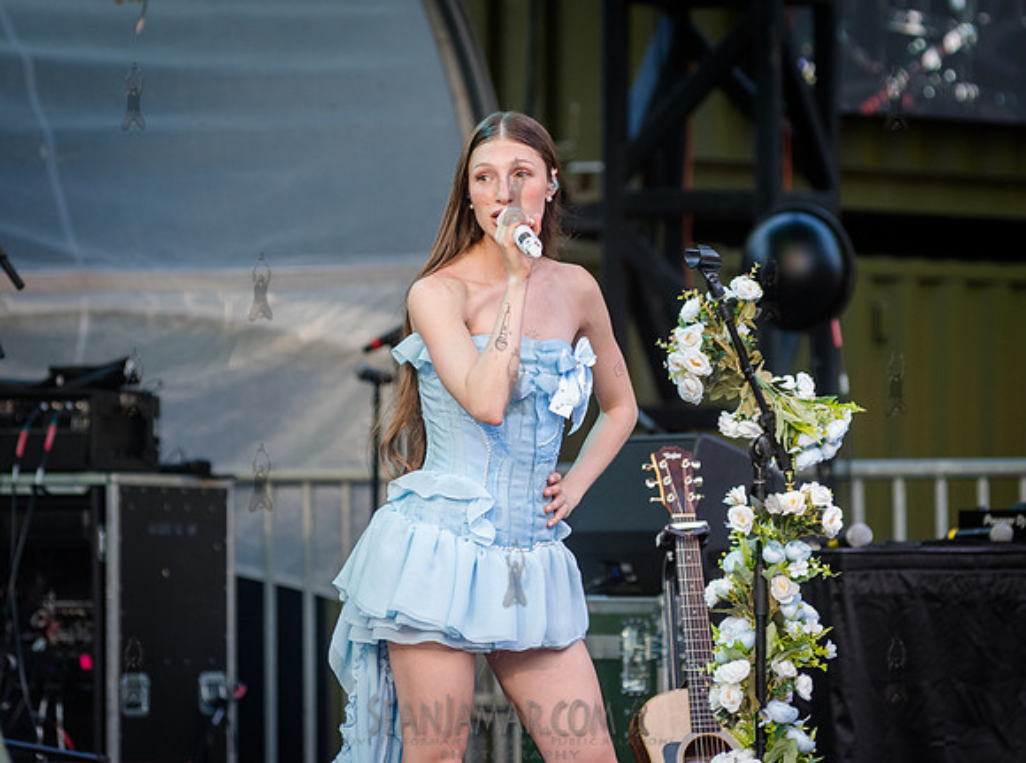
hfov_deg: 7.3
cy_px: 293
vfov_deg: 5.4
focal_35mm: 272
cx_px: 561
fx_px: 8035
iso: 1000
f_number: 4.5
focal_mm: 200
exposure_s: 1/400
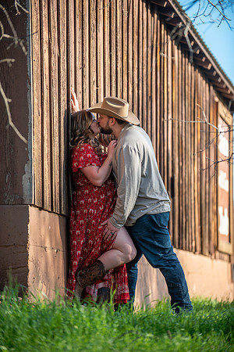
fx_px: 1560
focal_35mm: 160
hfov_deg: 8.6
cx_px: 117
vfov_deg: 12.8
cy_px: 176
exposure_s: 1/250
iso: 50
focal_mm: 160
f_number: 2.8
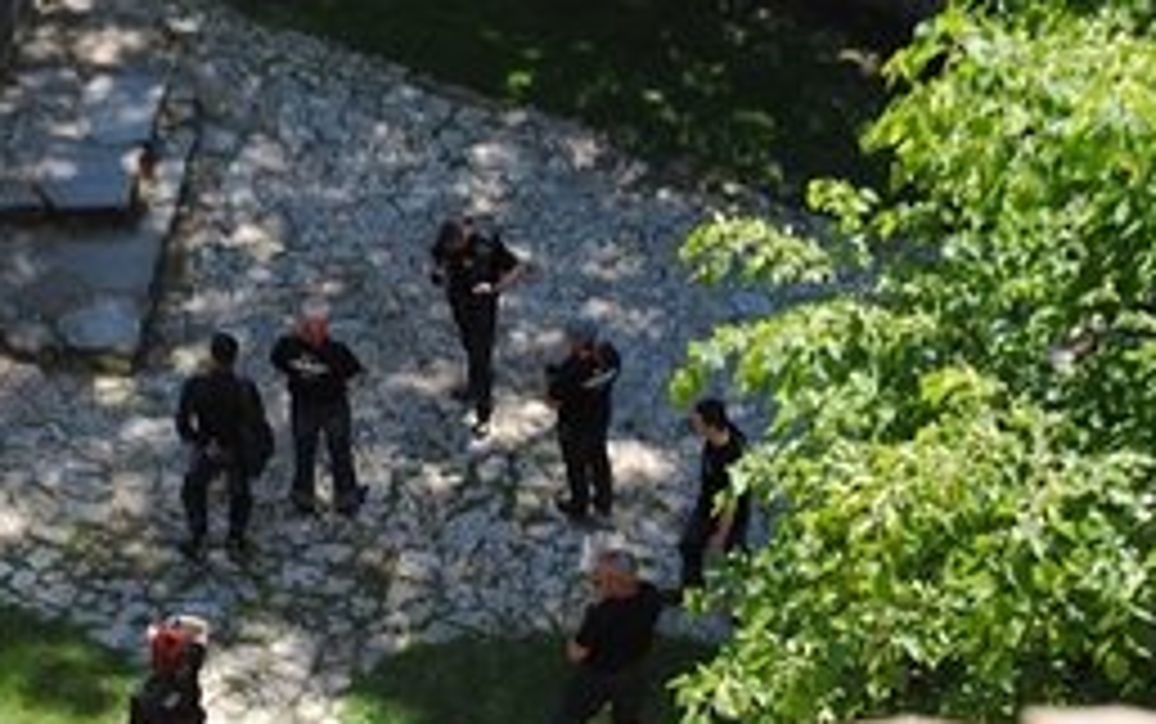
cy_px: 238
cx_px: 364
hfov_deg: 32.6
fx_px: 1955
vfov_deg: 20.9
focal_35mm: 62
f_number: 5.6
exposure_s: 1/125
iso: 100
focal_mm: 26
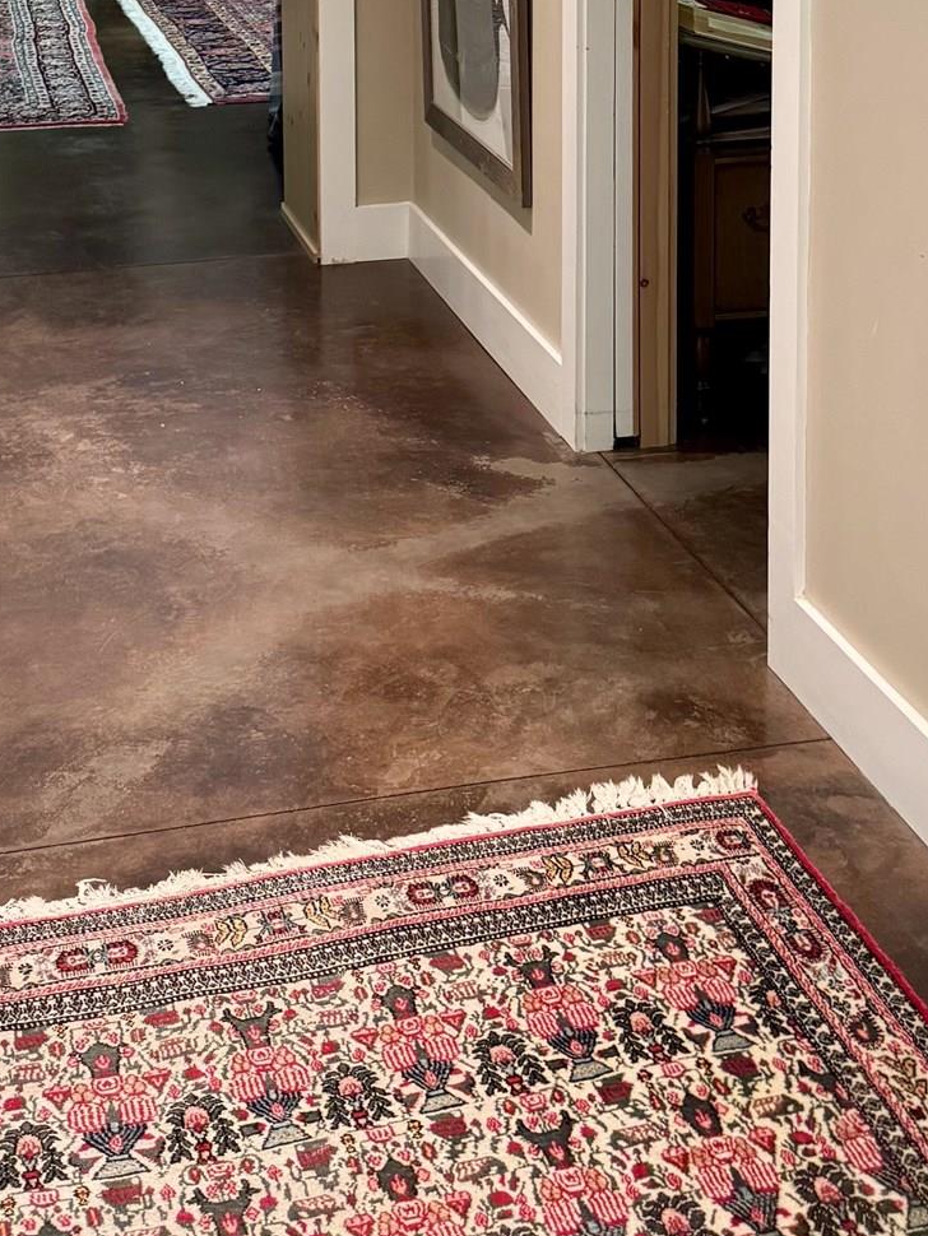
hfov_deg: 25.7
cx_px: 409
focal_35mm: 57
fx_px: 2037
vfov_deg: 30.7
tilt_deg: -7.5
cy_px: -70
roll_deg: +0.6
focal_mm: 6.76
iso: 400
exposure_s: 1/60
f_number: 1.78
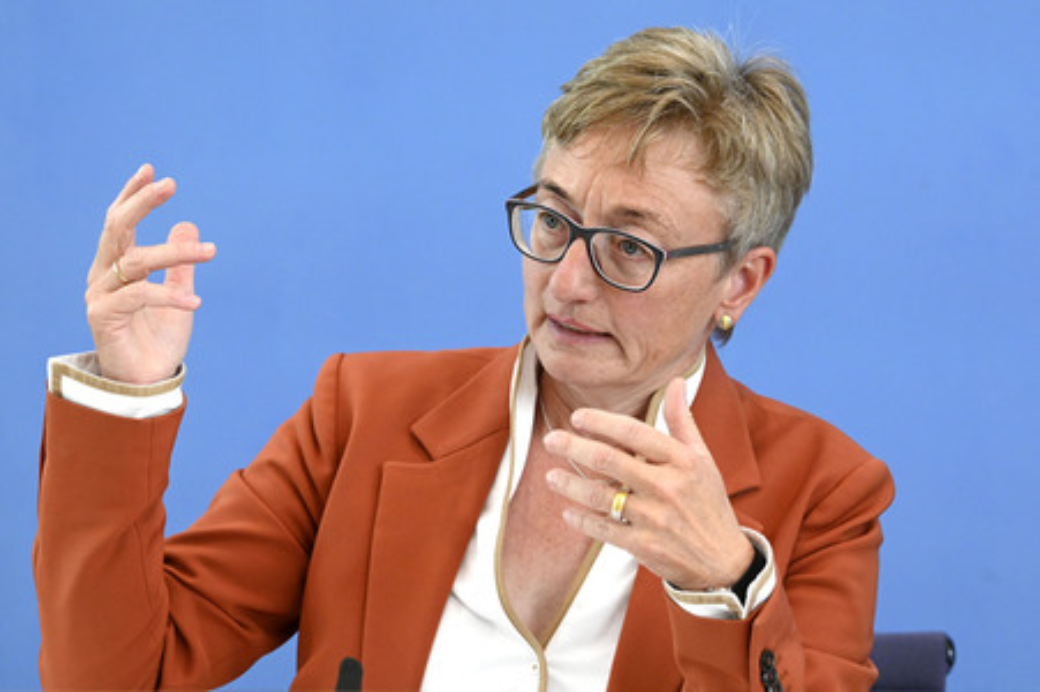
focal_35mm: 110
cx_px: 520
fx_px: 3175
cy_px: 346
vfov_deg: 12.4
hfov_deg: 18.6
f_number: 6.3
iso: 3200
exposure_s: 1/1000
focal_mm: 110
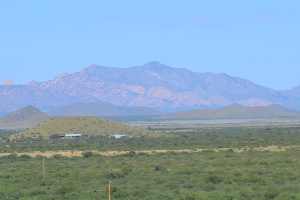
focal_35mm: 259
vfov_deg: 5.3
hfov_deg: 7.9
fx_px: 2159
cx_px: 117
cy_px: 116
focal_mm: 75
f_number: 5.6
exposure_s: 1/500
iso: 100
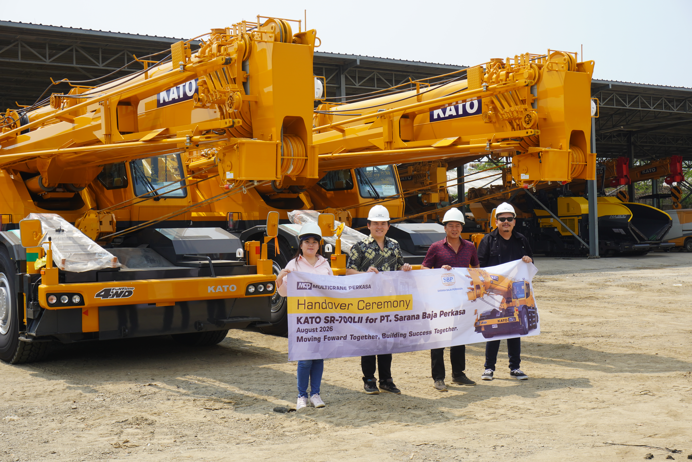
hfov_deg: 40.0
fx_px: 951
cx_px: 346
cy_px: 231
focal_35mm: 50
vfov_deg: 27.3
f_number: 10
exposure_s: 1/125
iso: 100
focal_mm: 33
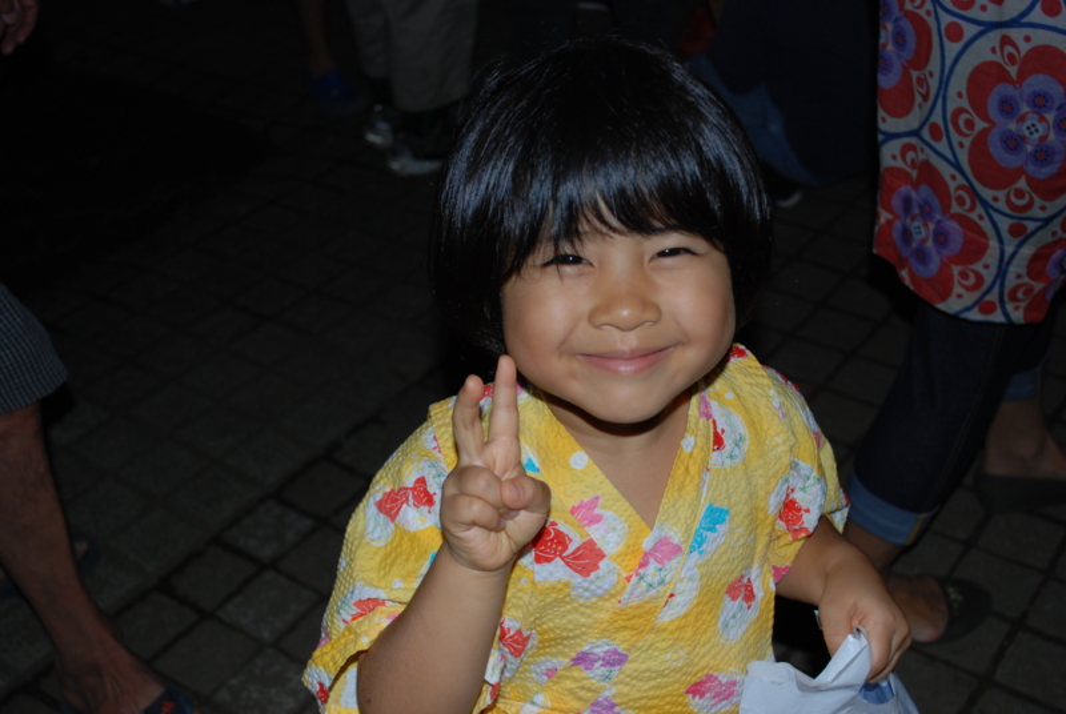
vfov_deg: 28.2
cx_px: 533
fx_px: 1423
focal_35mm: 48
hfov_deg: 41.1
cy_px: 357
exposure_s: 1/60
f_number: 5
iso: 200
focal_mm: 32
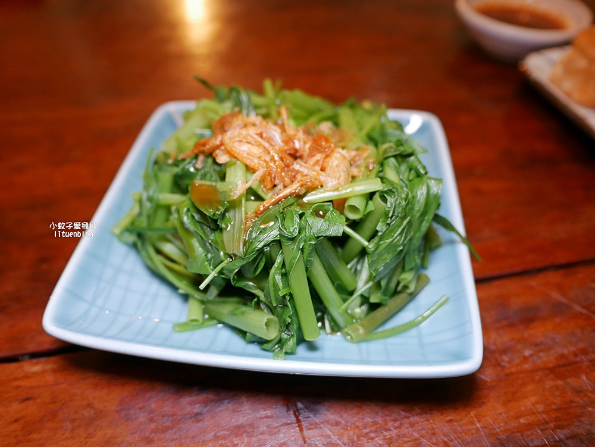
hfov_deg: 63.4
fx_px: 482
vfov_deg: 49.8
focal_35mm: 28
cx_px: 298
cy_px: 224
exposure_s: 1/60
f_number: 2.5
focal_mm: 14
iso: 640
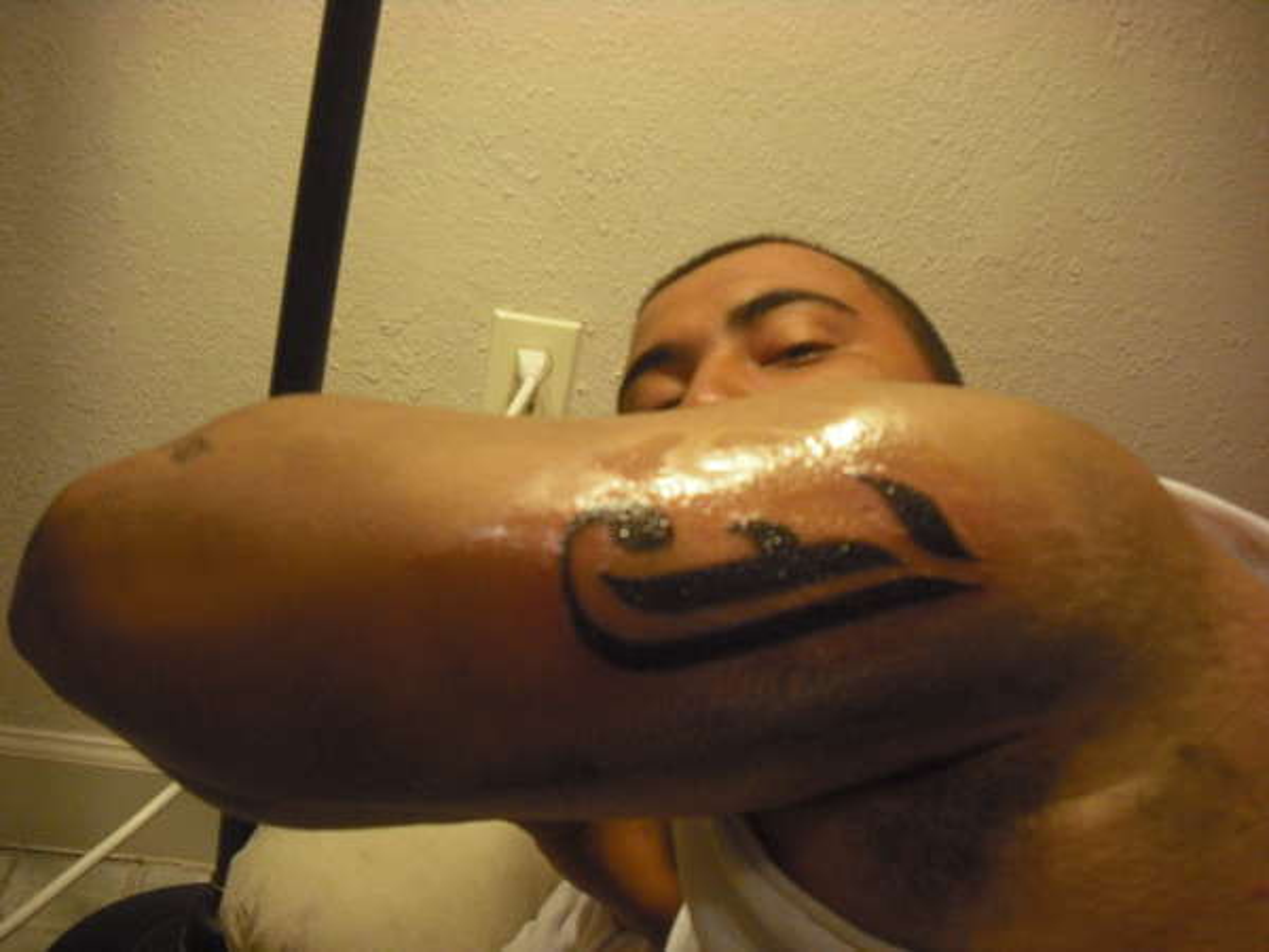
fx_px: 1393
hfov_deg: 49.0
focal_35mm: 38
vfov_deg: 37.7
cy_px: 476
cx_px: 634
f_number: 2.8
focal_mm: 6.2
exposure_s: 1/80
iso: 400
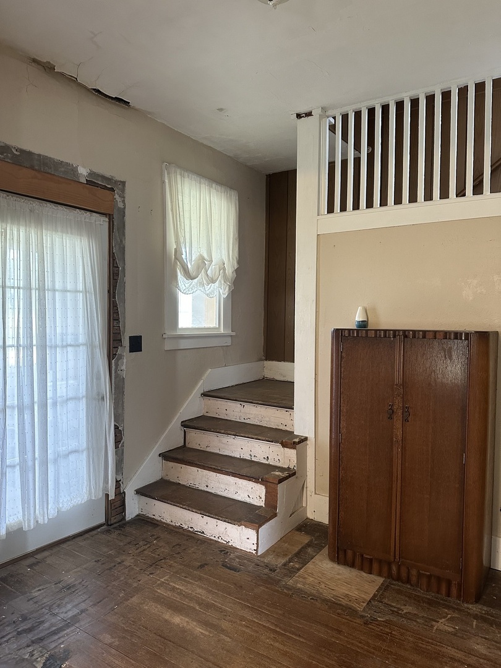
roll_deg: -2.4
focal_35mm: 24
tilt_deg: +0.0
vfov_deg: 71.6
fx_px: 463
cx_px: 250
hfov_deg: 56.8
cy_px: 334
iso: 400
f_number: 1.78
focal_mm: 6.86
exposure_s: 1/60
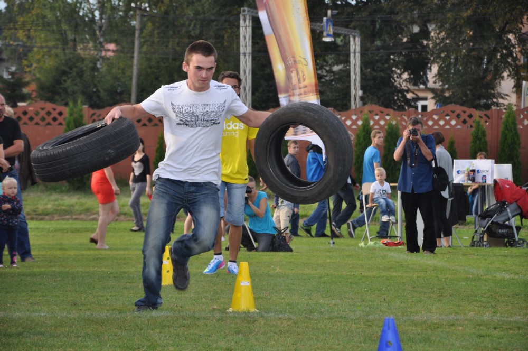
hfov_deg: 13.1
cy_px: 176
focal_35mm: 158
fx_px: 2307
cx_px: 264
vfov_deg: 8.7
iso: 200
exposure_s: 1/160
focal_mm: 105
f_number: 6.3
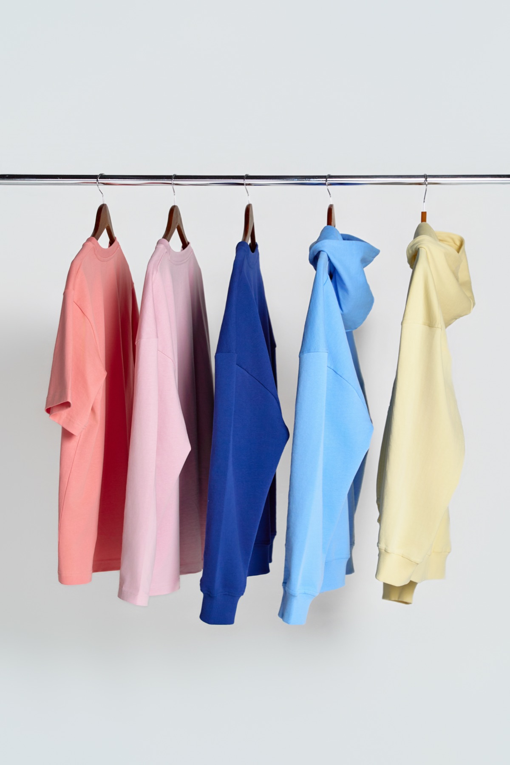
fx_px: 1417
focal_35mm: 67
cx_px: 255
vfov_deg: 30.2
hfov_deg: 20.4
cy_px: 382
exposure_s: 1/200
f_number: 2.8
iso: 500
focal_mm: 66.7
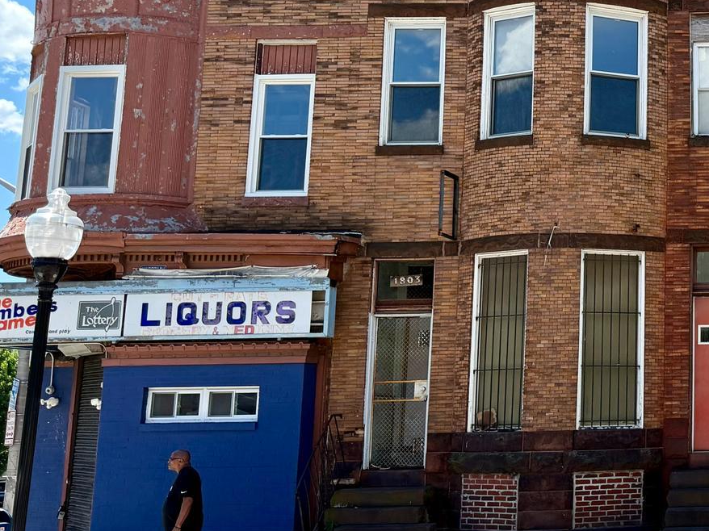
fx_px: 1147
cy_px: 191
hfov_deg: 30.3
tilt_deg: +9.9
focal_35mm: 56
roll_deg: +0.4
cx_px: 801
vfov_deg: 26.0
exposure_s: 1/3759
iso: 100
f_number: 1.78
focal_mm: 6.76
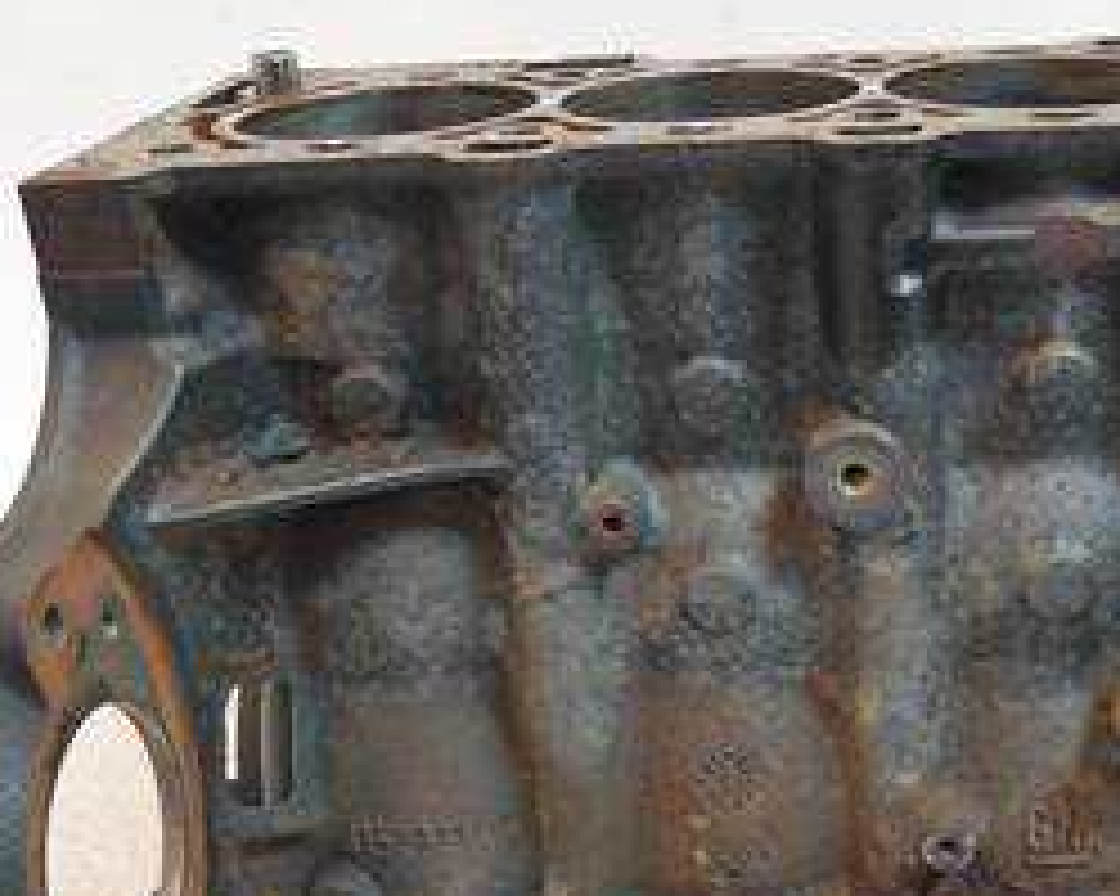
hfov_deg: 37.5
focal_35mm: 49
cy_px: 617
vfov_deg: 30.5
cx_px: 783
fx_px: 1624
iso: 400
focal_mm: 13
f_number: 3.5
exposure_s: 1/60
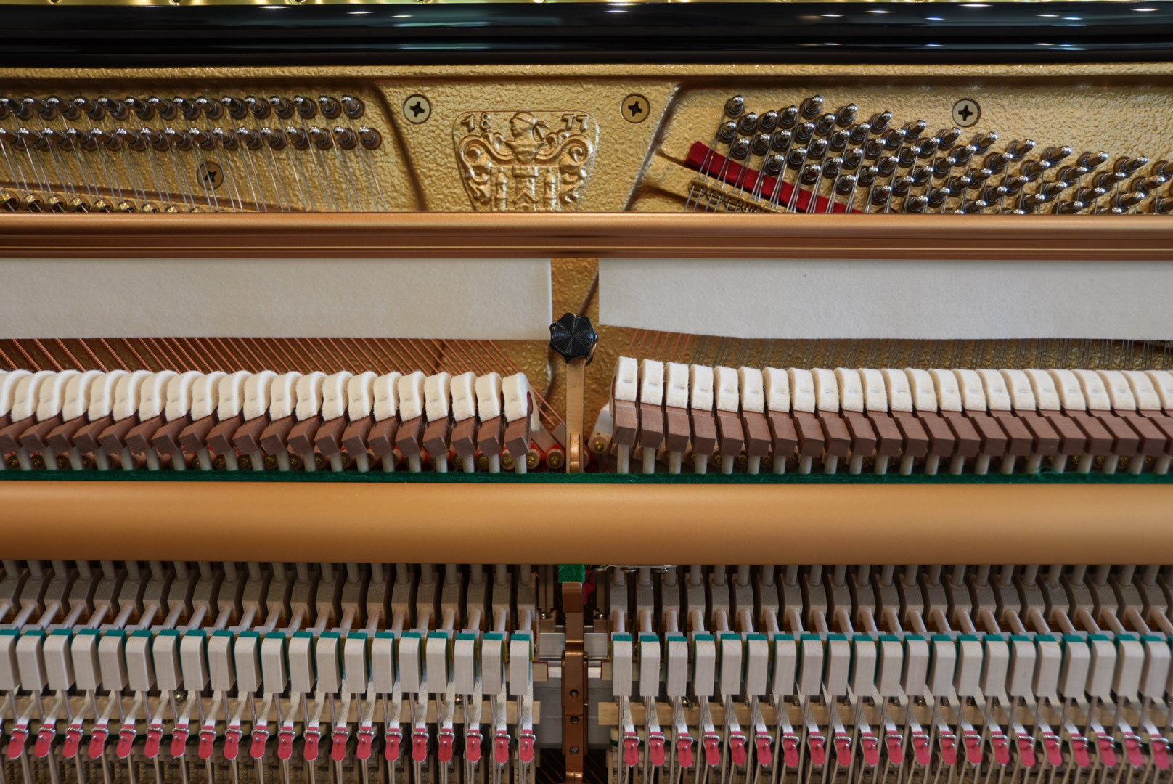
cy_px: 392
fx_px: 978
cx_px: 586
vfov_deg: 43.7
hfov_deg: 61.9
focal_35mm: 30
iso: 250
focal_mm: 20
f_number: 2.8
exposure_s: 1/40
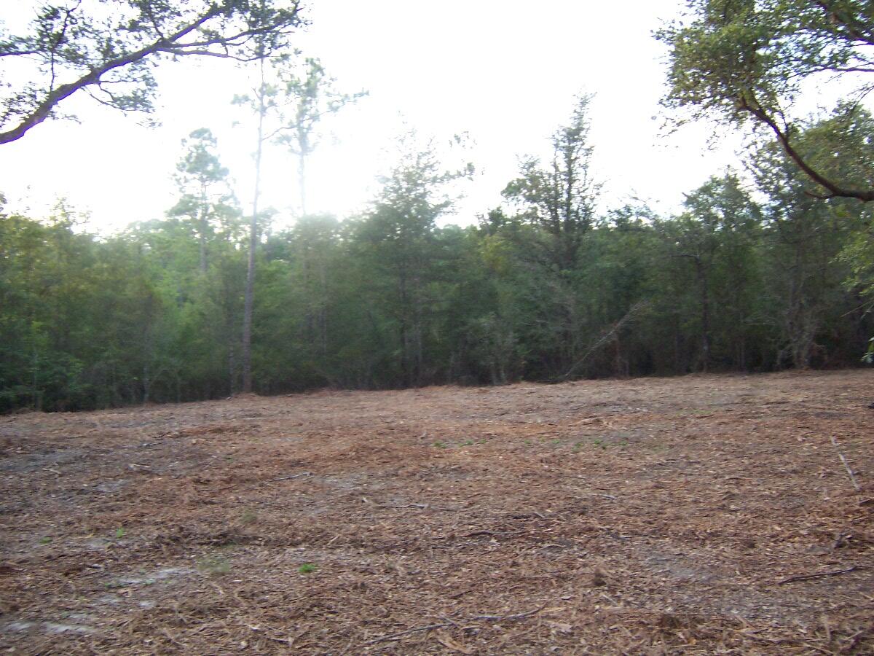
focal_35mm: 33
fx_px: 833
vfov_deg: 42.9
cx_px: 437
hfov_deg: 55.4
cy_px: 328
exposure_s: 1/90
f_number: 2.8
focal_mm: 5.5
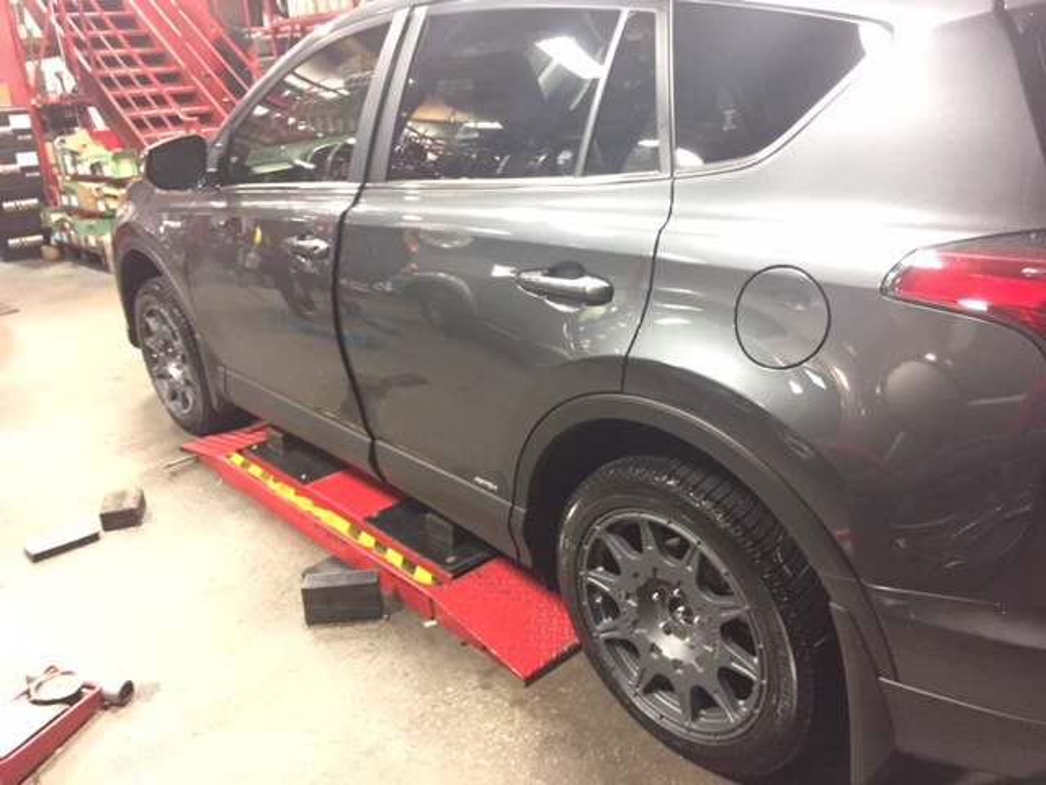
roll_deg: +4.3
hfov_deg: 61.7
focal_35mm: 29
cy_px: 392
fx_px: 876
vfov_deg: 48.2
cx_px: 523
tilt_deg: -20.8
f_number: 2.2
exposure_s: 1/15
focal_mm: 4.15
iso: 500
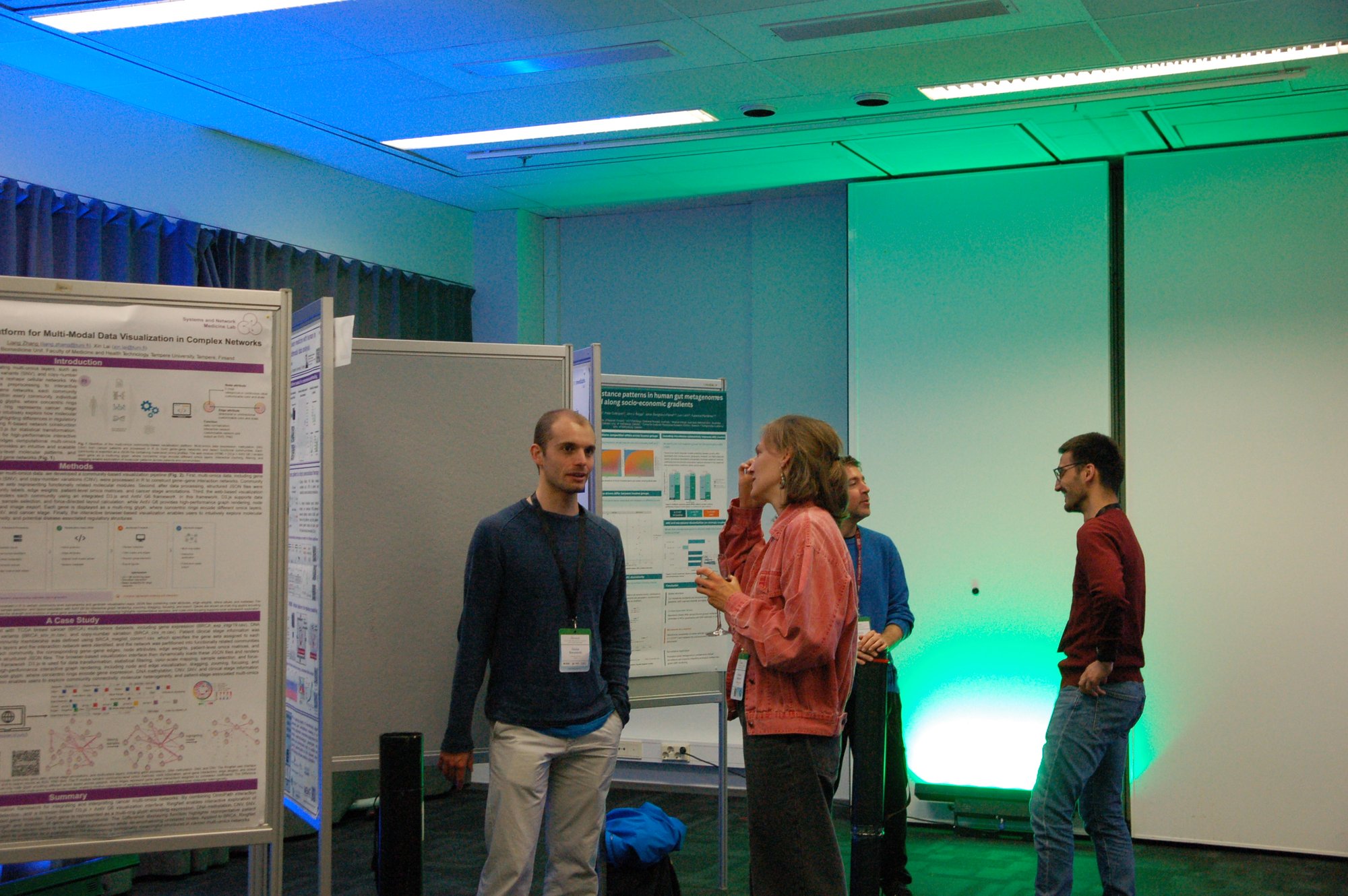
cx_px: 674
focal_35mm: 46
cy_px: 448
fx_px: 1740
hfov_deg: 42.4
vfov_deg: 28.9
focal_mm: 31
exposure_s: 1/125
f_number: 5
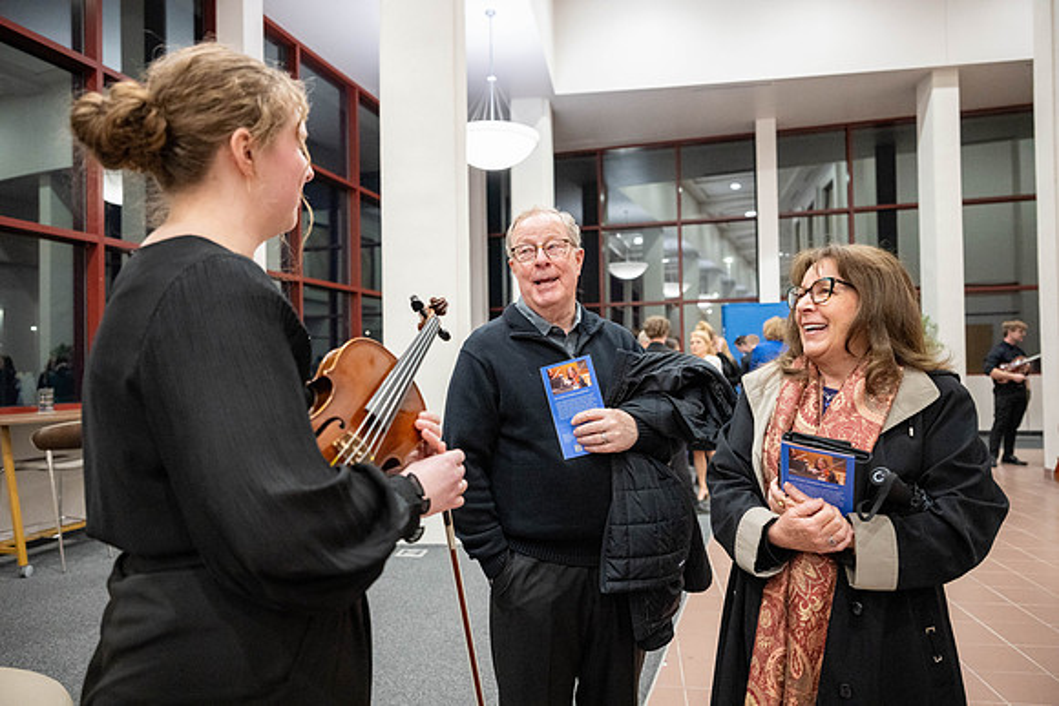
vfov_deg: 53.2
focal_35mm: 24
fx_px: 706
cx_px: 530
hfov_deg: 73.7
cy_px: 353
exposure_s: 1/250
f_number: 2.8
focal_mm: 24
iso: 4000
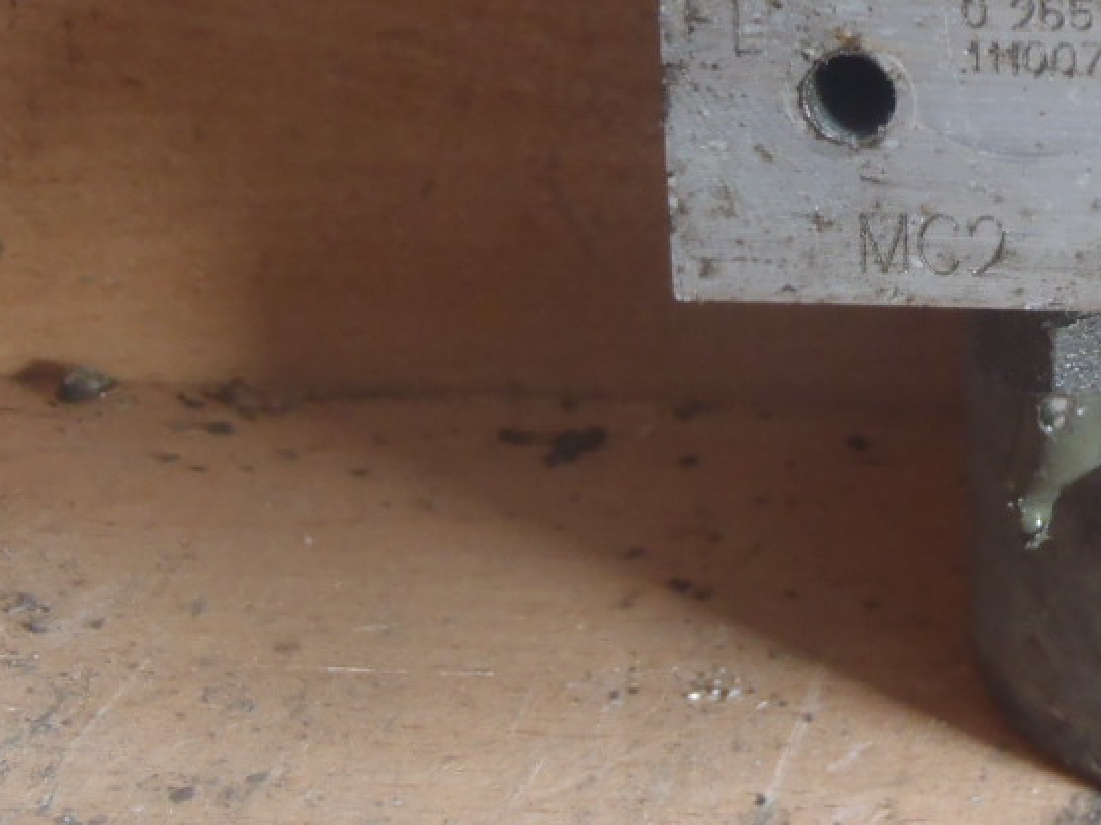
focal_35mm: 87
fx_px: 2767
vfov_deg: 16.6
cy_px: -32
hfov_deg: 21.4
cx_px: 1212
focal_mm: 6.64
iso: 200
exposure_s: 1/20
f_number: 4.7
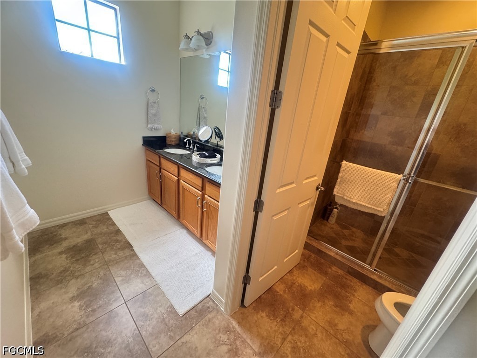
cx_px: 238
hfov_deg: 102.1
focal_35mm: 14
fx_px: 193
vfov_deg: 85.7
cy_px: 179
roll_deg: -6.5
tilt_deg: -20.6
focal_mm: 2.22
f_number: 2.2
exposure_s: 1/60
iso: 400
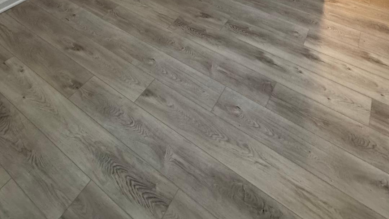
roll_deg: -0.8
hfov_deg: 66.0
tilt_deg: -26.9
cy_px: -51
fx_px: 299
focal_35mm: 29
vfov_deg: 32.4
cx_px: 179
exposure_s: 1/64
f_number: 2.2
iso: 320
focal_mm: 2.22
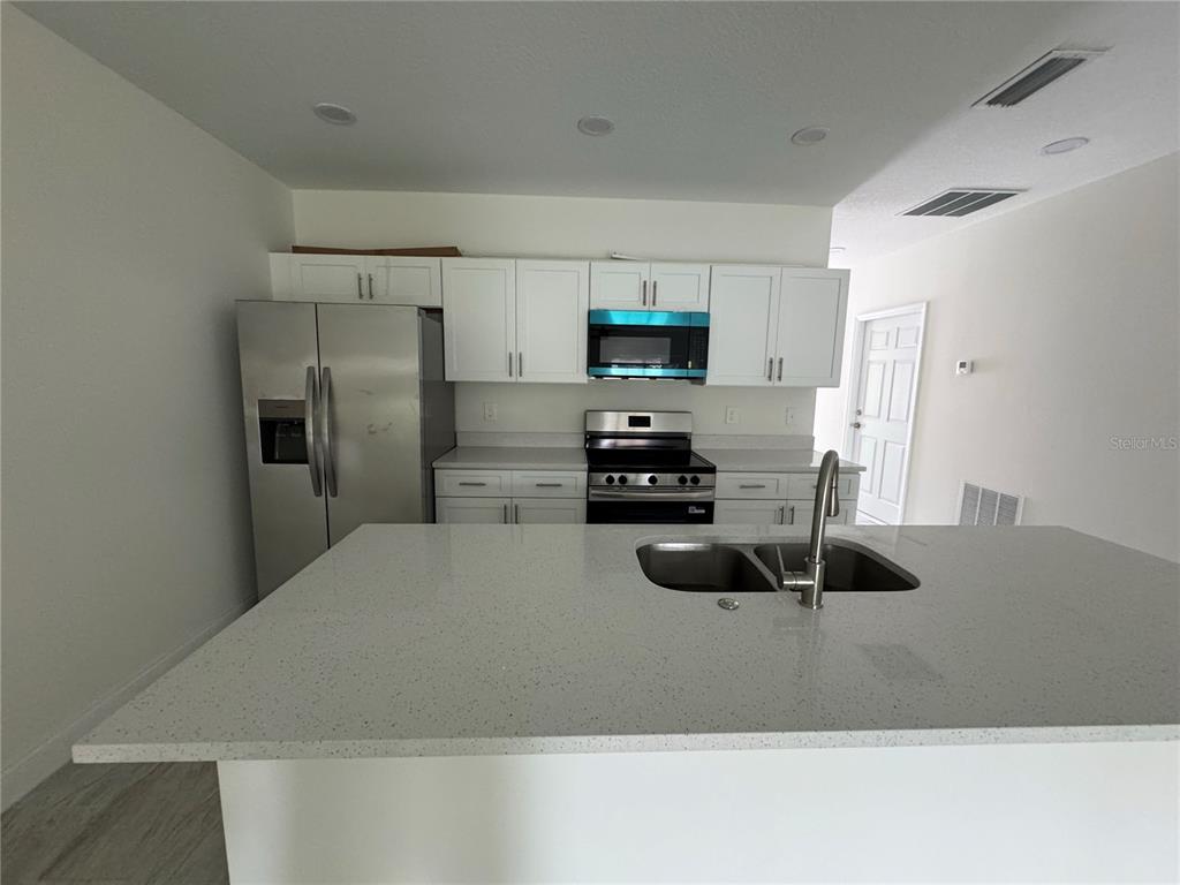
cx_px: 590
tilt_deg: -7.6
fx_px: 477
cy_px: 442
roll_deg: -1.0
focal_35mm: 14
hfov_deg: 102.1
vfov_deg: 85.7
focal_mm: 2.22
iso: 400
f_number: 2.2
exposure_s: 1/60
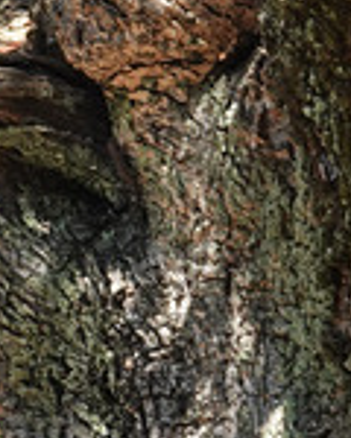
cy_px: 231
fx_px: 6921
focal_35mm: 533
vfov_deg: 3.6
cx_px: 604
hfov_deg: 2.9
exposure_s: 1/100
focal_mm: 30.5
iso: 160
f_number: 3.5
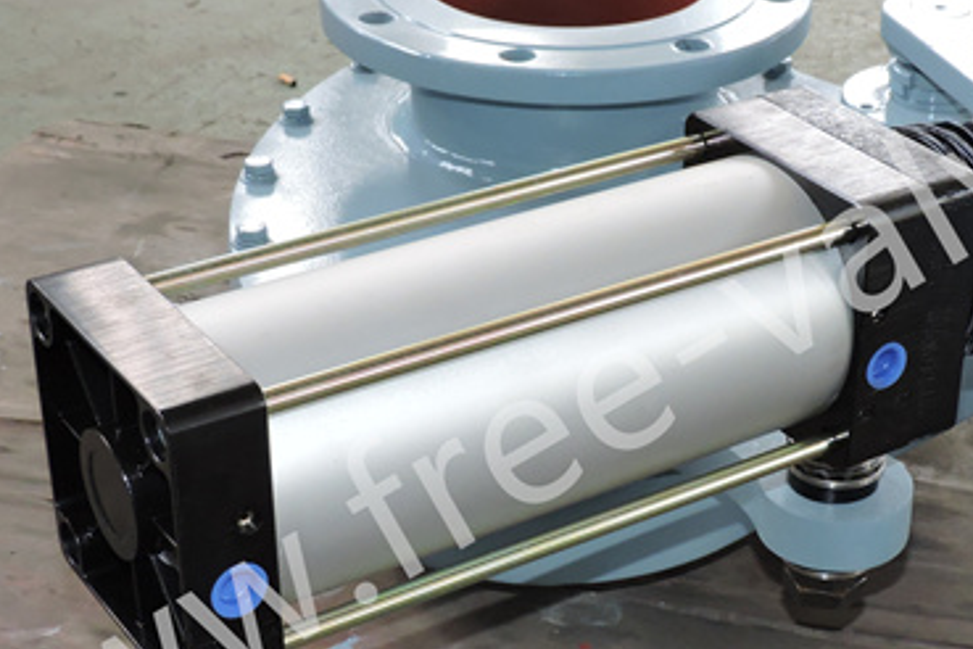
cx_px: 638
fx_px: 2135
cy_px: 413
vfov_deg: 17.2
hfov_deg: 25.6
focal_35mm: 79
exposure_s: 1/40
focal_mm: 7.1
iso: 400
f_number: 3.3
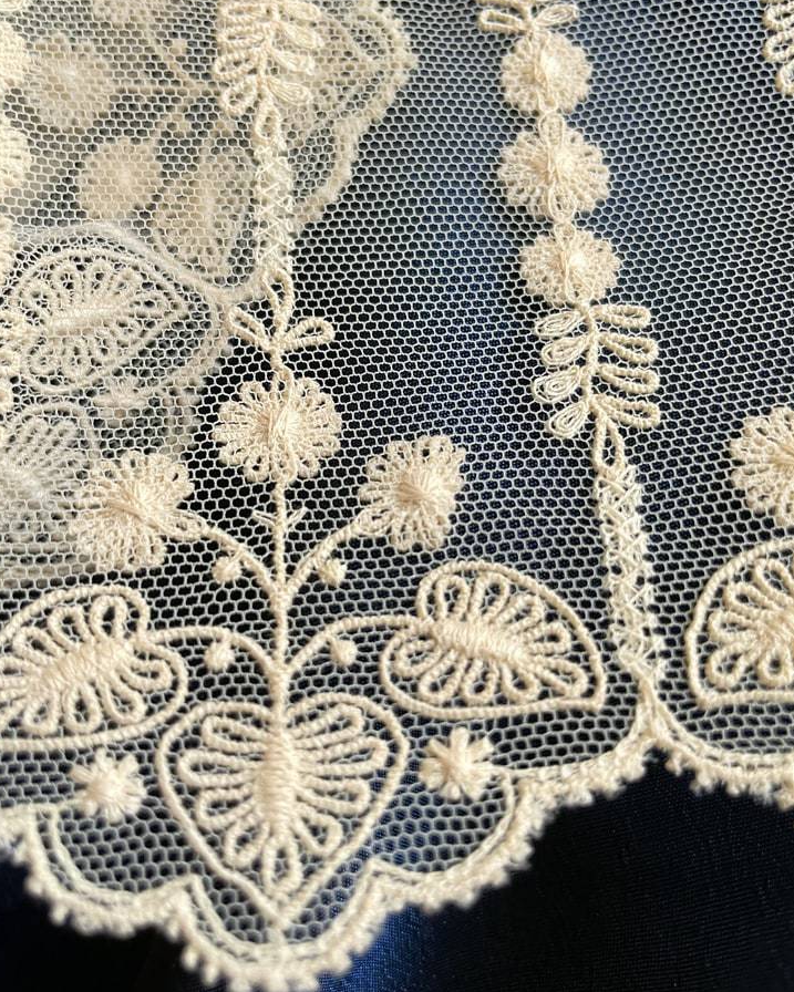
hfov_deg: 50.0
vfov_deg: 60.4
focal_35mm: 29
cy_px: 464
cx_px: 412
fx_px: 852
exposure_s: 1/60
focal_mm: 4.2
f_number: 1.6
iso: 160
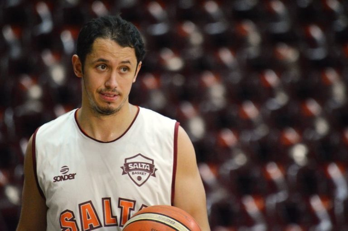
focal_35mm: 450
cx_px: 174
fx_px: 4347
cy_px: 116
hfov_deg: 4.6
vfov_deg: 3.1
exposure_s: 1/320
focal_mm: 300
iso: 3200
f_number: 5.6
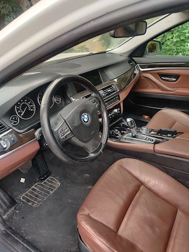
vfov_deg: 65.3
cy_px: 126
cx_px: 94
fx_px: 197
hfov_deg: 51.4
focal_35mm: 27
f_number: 1.65
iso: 160
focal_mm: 4.75
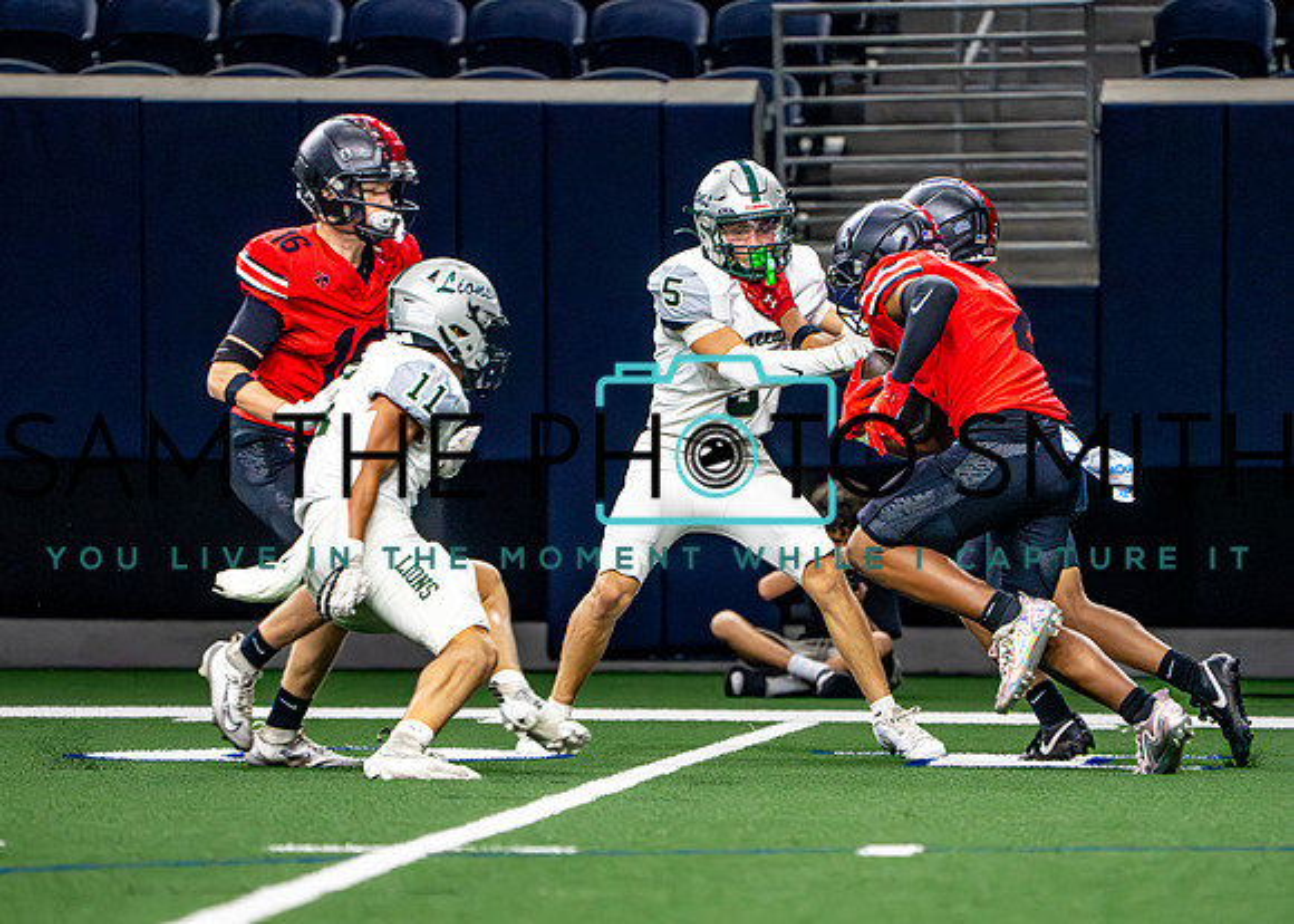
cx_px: 714
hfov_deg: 4.4
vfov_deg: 3.2
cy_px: 511
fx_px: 16666
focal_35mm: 454
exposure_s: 1/1000
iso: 8000
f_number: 5.6
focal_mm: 352
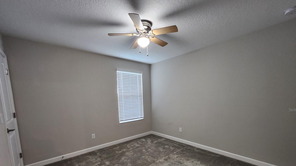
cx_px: 150
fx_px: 118
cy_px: 110
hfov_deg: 103.0
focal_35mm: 15
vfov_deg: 68.7
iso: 320
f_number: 2.2
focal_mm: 1.74
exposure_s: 1/30
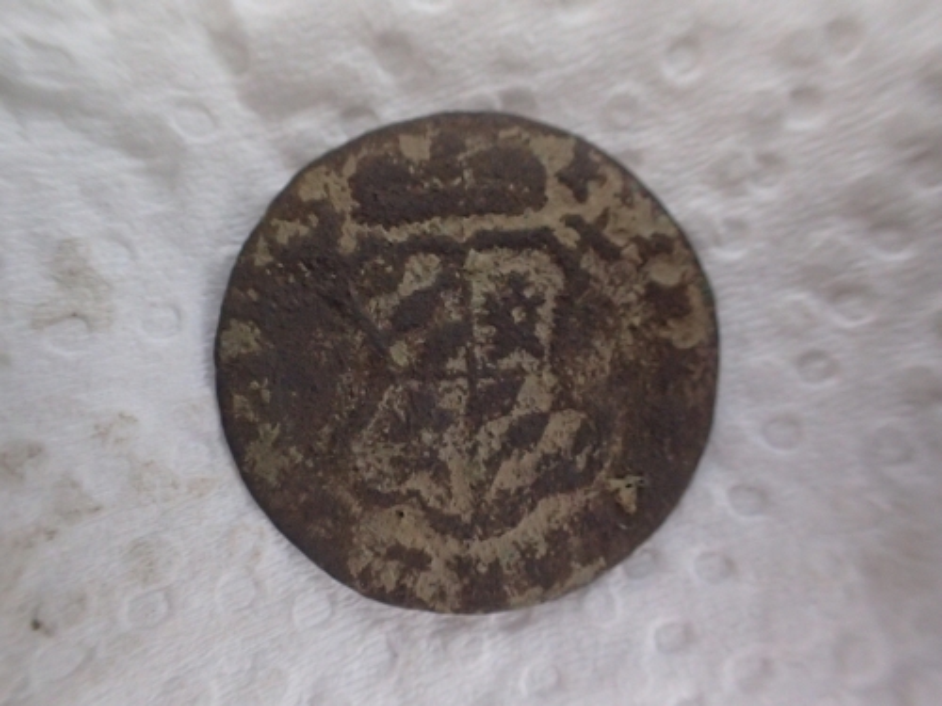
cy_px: 353
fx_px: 816
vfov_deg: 46.8
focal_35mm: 30
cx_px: 471
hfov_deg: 60.0
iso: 800
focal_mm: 5.5
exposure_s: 1/60
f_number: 2.3
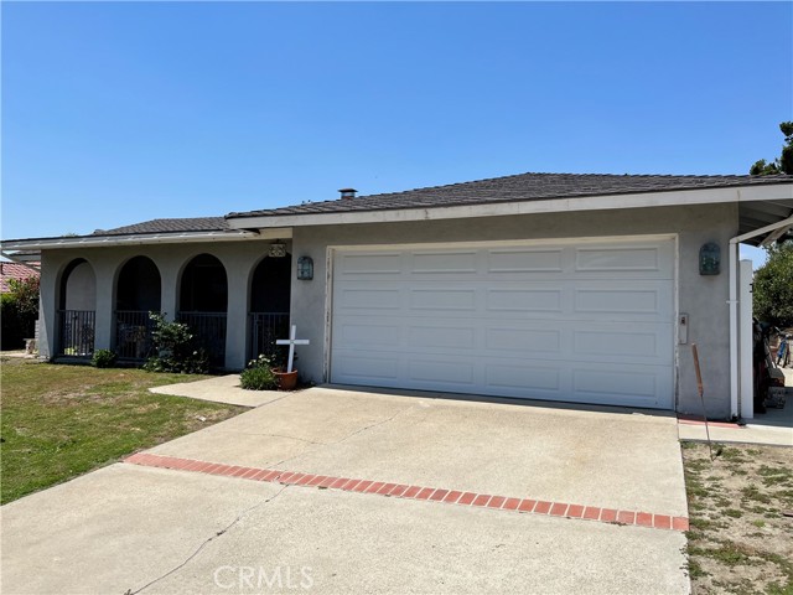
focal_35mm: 26
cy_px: 298
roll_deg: -0.2
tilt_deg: +1.4
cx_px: 396
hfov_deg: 67.3
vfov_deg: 53.1
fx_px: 596
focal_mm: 5.1
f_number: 1.6
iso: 50
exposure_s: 1/5076
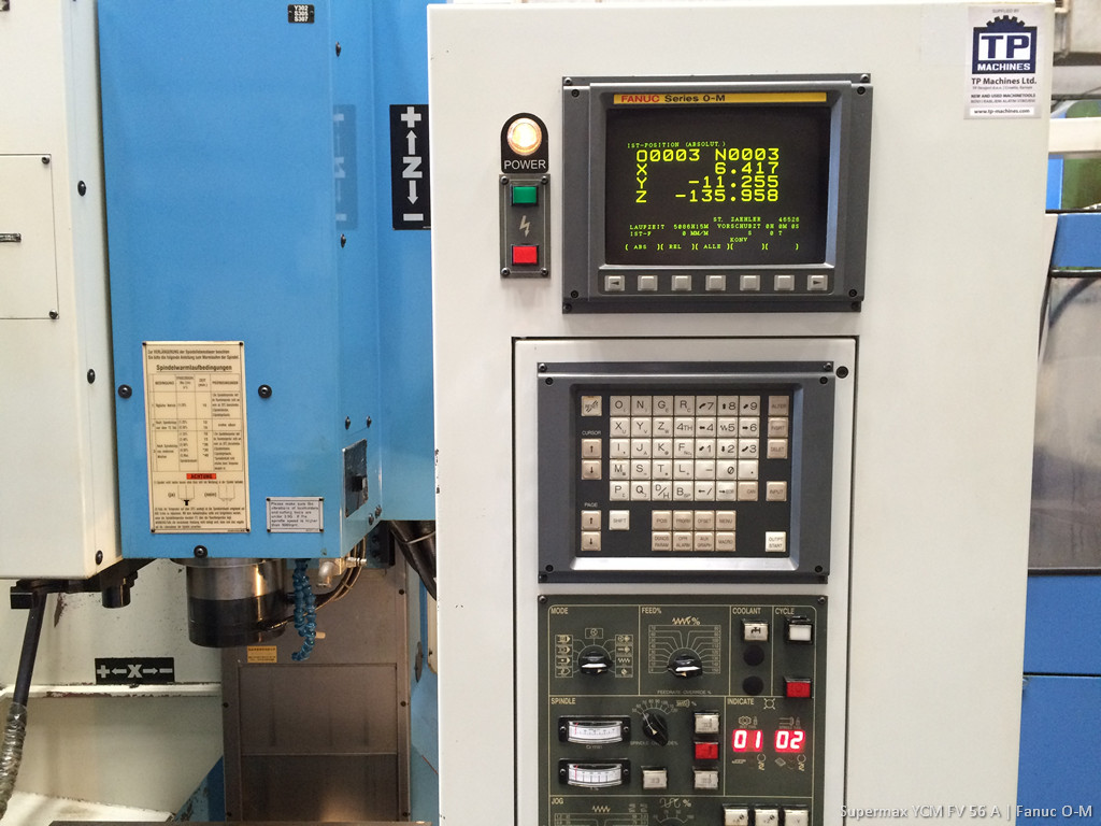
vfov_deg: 48.2
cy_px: 413
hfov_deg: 61.7
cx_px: 550
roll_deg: +0.4
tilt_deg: -5.6
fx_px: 922
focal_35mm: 29
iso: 200
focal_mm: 4.15
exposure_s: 1/33
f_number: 2.2
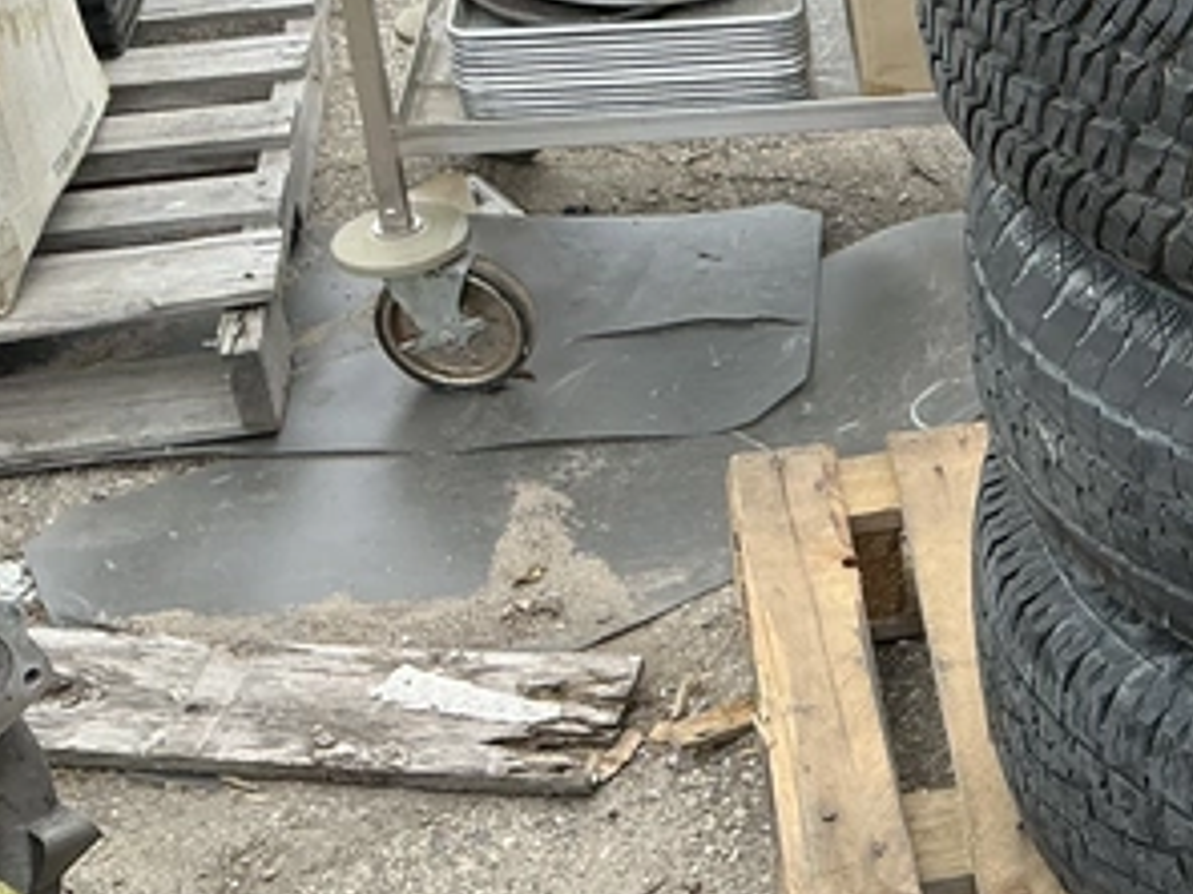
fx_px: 2447
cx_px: 1399
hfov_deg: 24.9
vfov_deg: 20.4
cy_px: 155
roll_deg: -2.5
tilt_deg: -28.8
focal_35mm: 71
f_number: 1.8
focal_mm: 3
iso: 25
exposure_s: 1/568
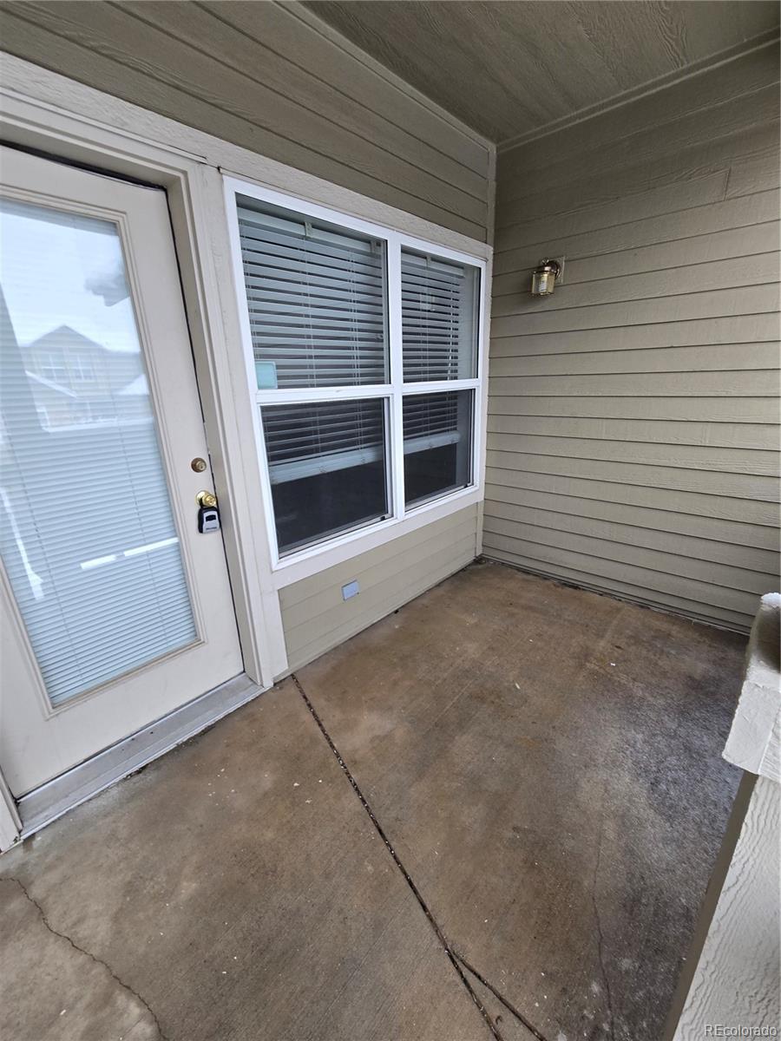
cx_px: 390
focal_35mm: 13
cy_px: 520
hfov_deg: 89.9
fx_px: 391
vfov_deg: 106.2
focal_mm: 2.2
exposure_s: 1/60
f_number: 2.2
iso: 50
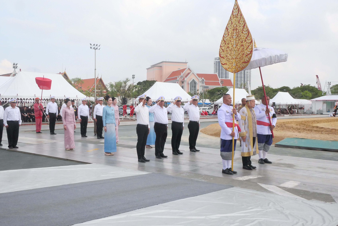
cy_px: 113
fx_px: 348
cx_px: 169
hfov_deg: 51.9
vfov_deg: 36.0
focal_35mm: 37
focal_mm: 18
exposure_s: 1/2000
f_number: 11
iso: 3200
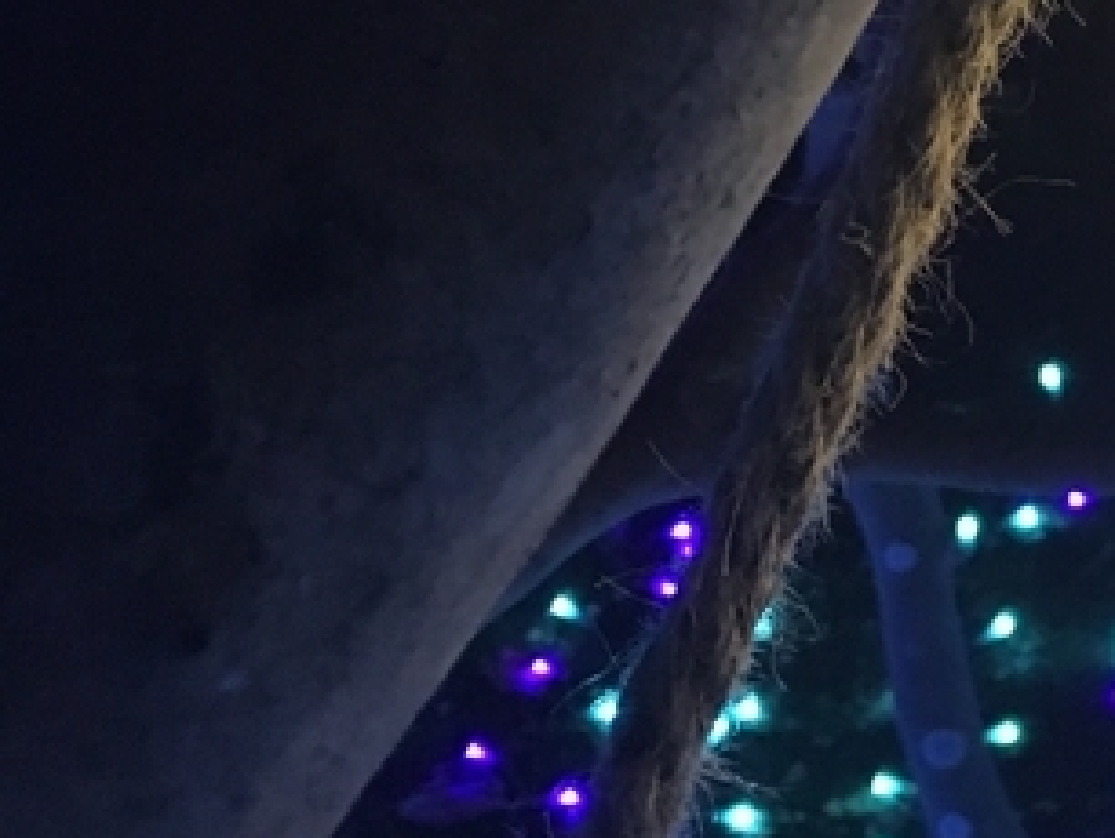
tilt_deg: -16.0
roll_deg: +2.8
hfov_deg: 18.7
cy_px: 22
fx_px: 3127
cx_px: 1458
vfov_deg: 15.0
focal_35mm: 97
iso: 200
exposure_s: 1/17
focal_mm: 4.15
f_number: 2.2
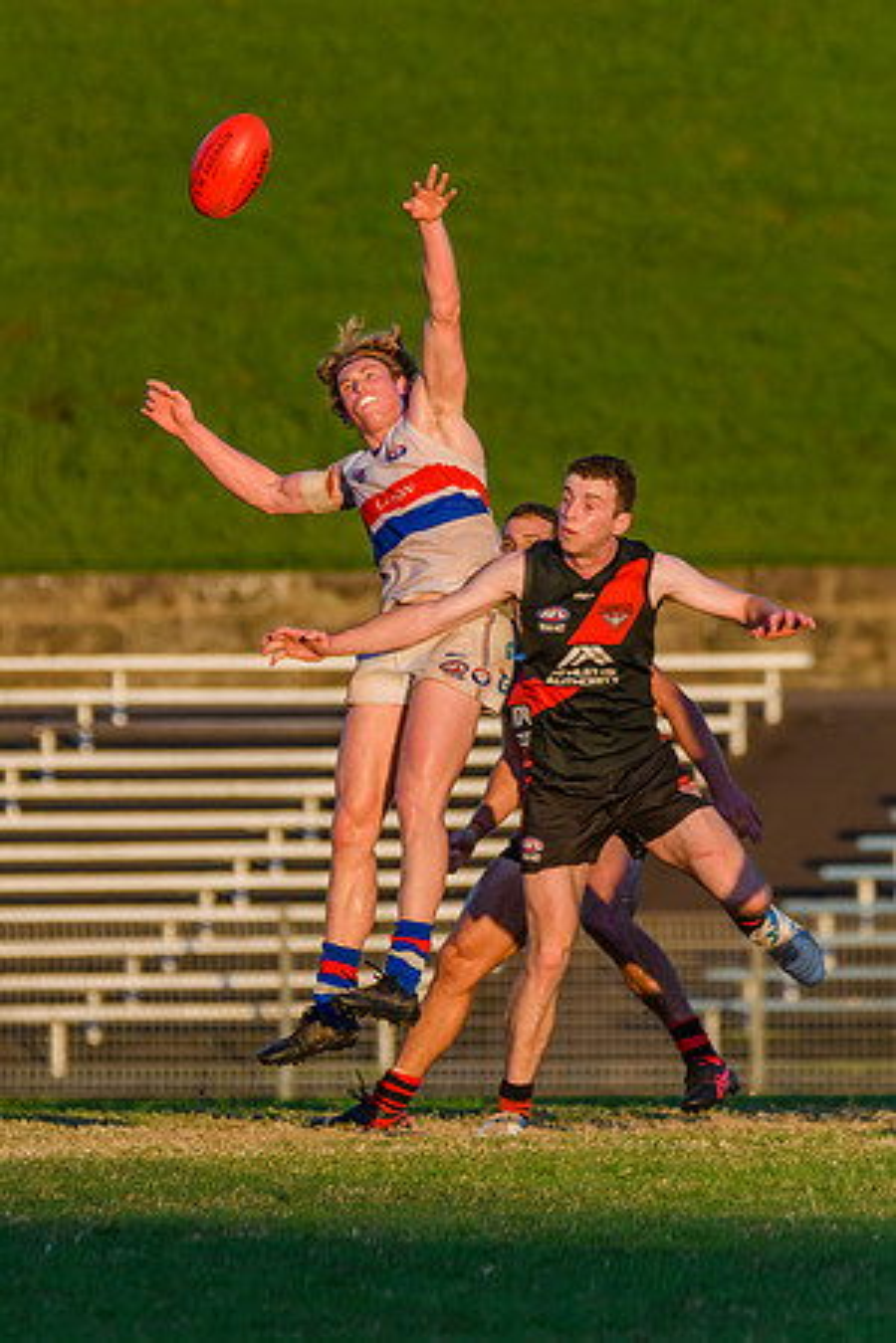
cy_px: 513
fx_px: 26527
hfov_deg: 1.9
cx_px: 180
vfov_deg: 2.9
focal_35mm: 711
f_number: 6
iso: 800
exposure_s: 1/1600
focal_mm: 380
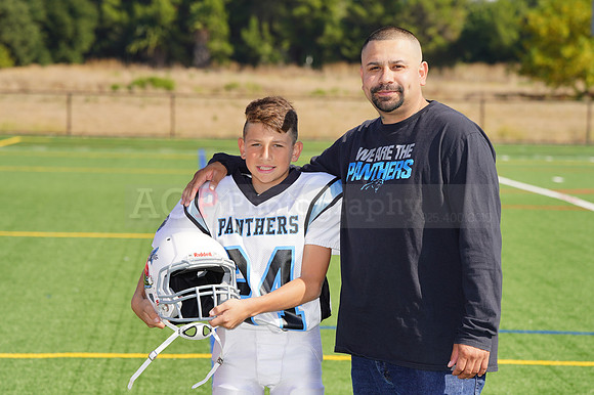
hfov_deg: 12.2
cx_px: 297
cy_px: 198
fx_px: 2787
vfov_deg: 8.1
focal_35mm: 169
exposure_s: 1/250
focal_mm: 169
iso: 100
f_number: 8
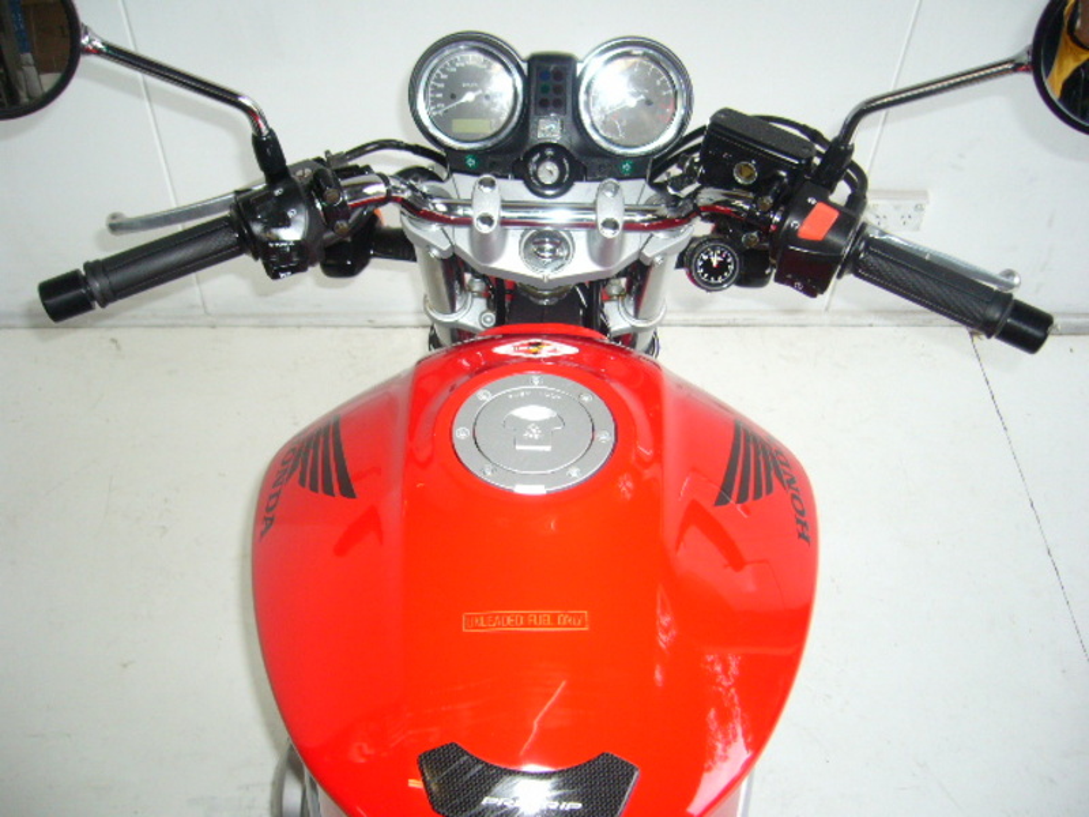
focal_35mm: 35
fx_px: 1101
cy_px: 408
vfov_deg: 40.7
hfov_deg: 52.6
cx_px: 544
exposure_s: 1/50
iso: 100
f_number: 2.8
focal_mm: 5.8
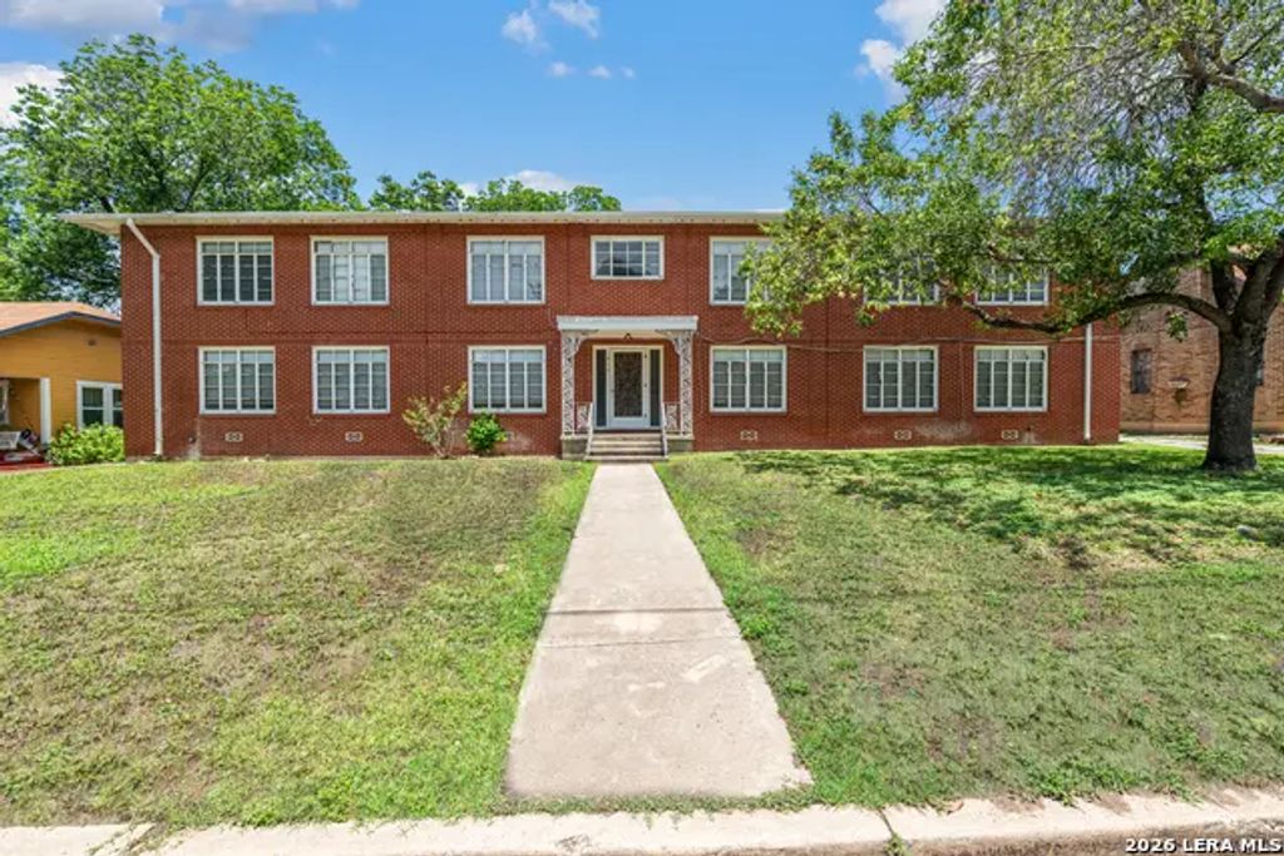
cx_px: 642
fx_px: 499
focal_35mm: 14
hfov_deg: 104.2
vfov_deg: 81.2
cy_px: 428
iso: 100
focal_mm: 14
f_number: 8
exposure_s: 1/250
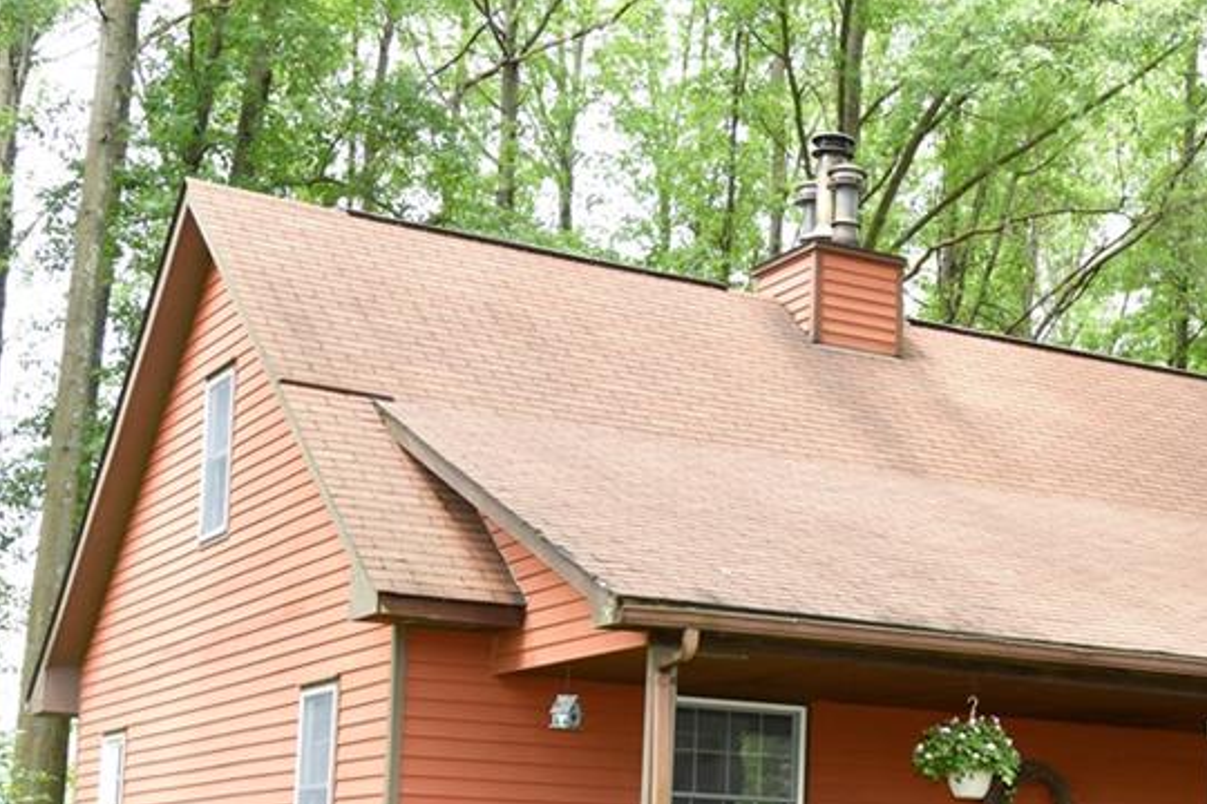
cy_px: 725
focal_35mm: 72
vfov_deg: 18.6
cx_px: 1071
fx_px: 2414
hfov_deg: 27.2
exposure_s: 1/125
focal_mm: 38
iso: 400
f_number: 5.6
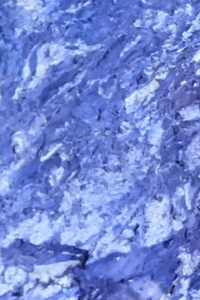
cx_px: 475
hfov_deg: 3.5
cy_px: 113
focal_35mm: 389
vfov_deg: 5.3
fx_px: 3244
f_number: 2.8
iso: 6400
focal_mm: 35
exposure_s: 1/40
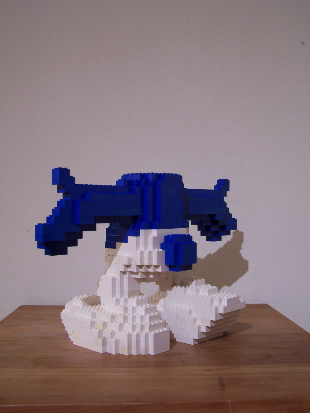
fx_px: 454
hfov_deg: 37.7
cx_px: 155
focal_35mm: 38
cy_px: 206
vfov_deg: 49.0
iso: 80
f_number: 2.8
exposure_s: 1/2
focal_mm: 6.3
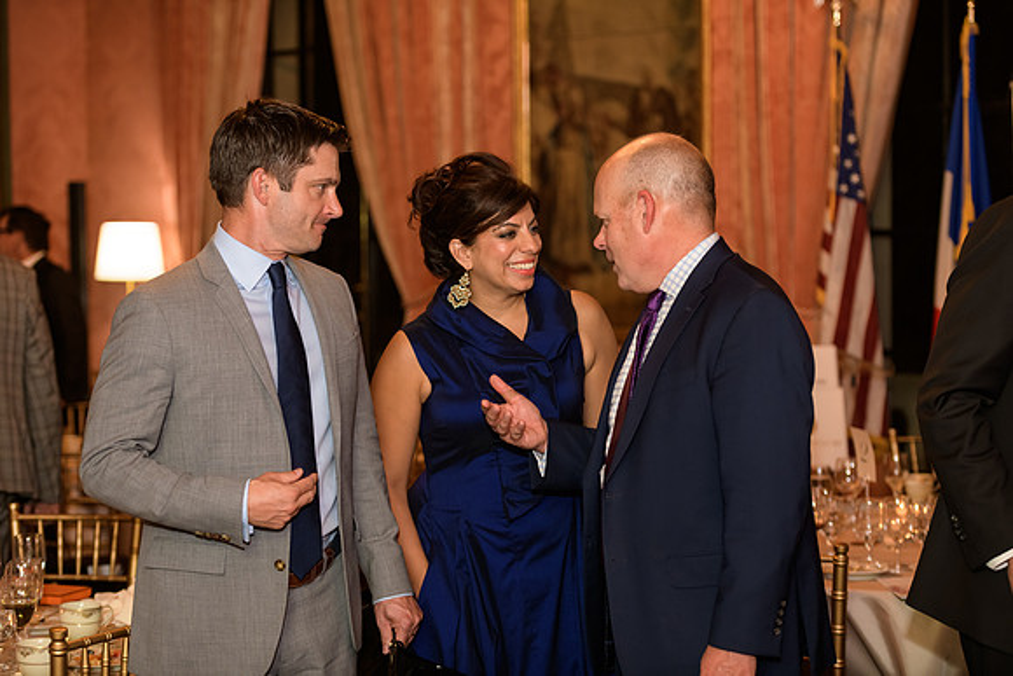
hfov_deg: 28.8
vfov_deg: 19.5
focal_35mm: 70
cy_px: 338
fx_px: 1970
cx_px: 506
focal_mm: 70
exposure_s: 1/100
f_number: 3.2
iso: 1250
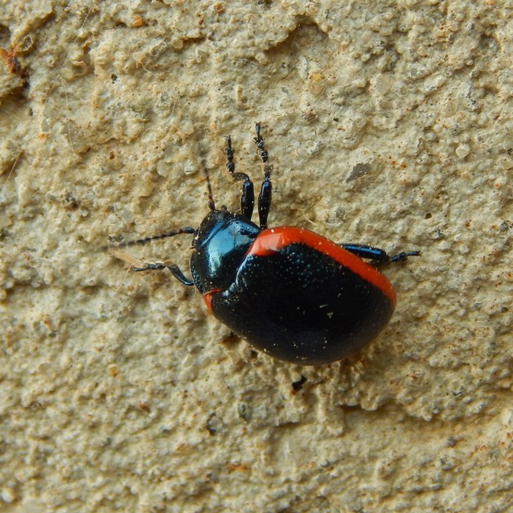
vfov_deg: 15.8
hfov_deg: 15.8
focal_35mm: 110
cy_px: 256
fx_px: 1844
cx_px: 295
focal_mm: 16.6
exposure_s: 1/50
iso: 125
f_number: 4.4
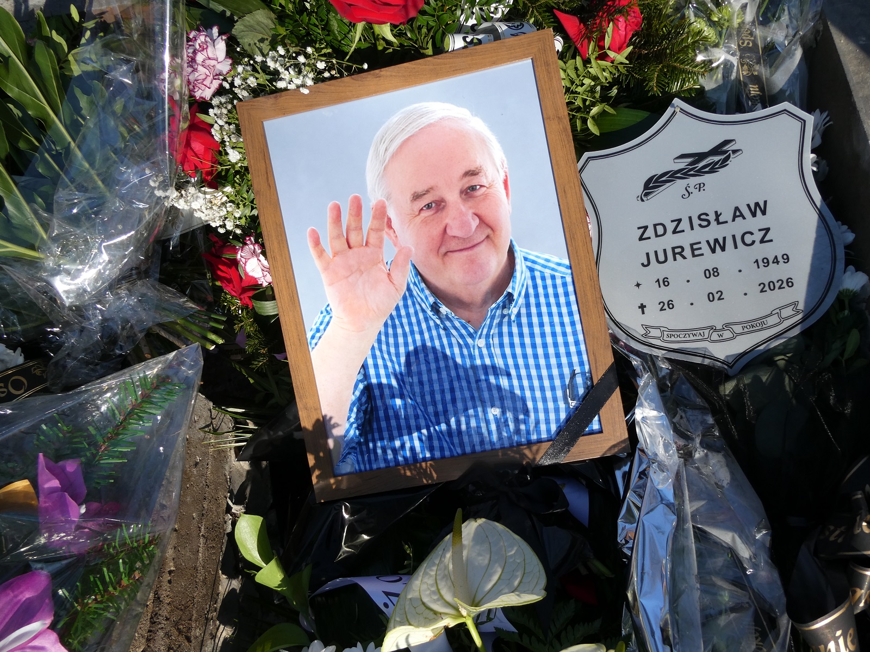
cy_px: 326
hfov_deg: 71.6
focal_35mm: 24
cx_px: 435
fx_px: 603
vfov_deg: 56.8
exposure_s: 1/500
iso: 80
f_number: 3.3
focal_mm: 4.3
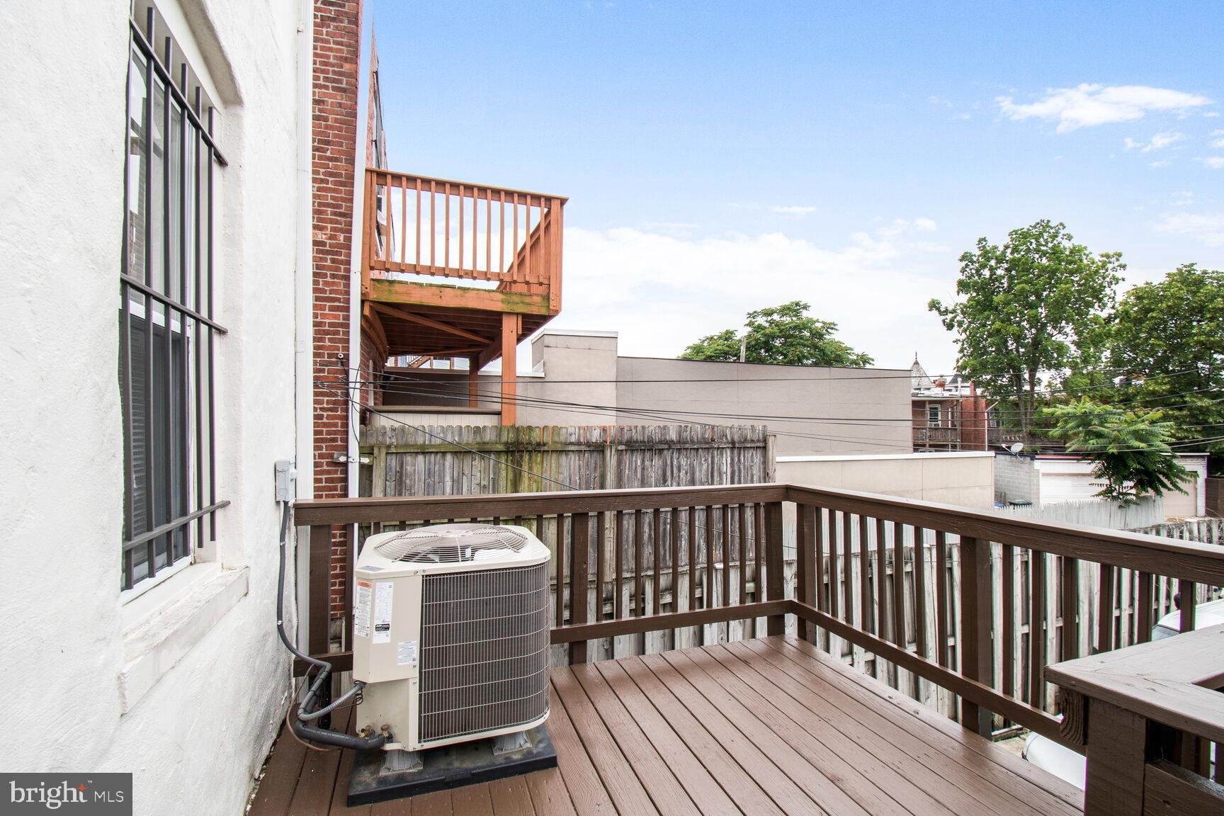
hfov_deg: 100.4
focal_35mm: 15
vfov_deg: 77.3
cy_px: 408
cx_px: 612
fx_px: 510
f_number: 11
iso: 200
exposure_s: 1/125
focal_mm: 10
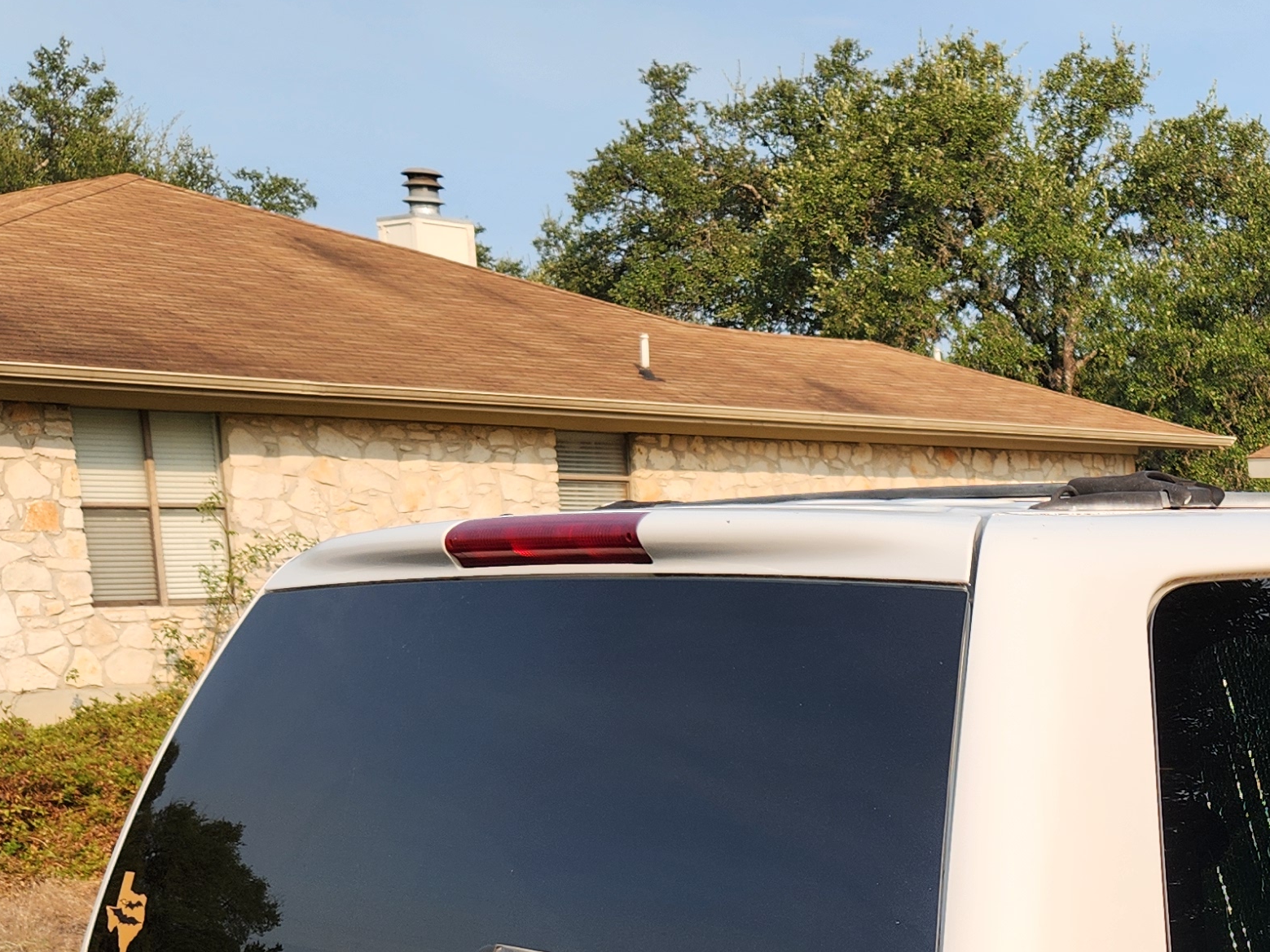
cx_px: 1171
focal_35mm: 59
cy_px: 1041
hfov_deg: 31.0
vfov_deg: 23.3
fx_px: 2164
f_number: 1.8
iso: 20
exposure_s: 1/1093
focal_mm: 5.4
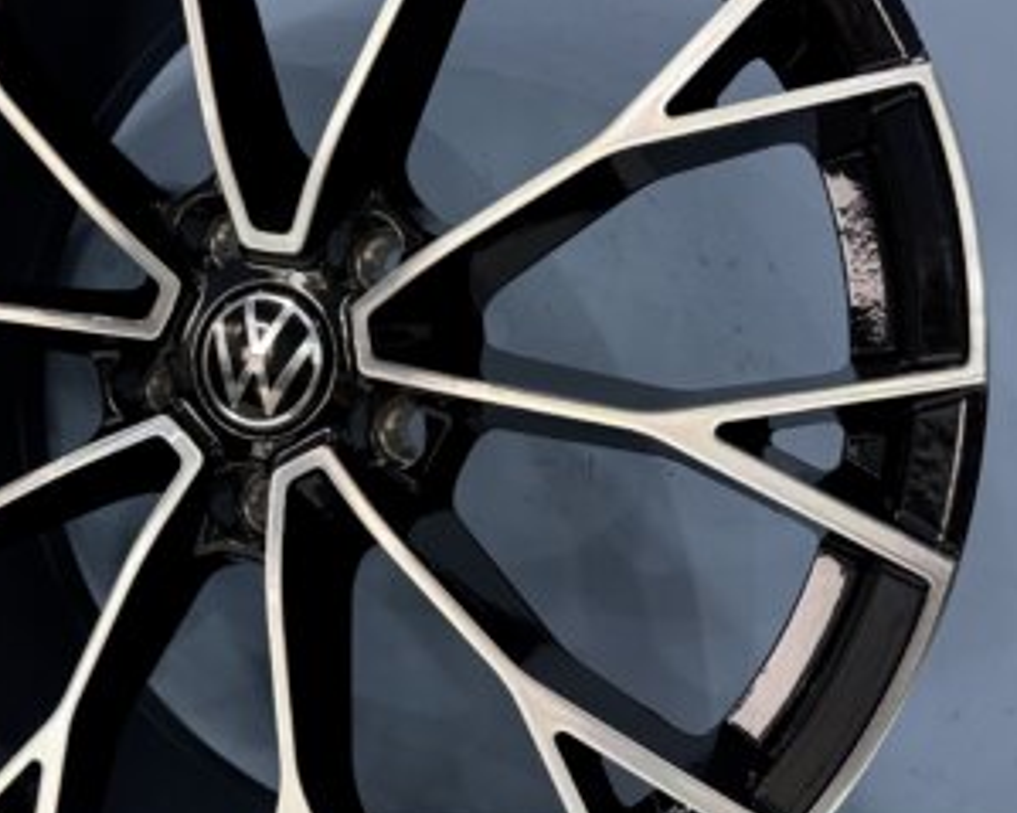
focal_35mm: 47
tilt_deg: +0.2
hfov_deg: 39.0
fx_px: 1414
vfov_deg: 32.1
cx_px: 320
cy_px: 374
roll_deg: -1.3
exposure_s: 1/50
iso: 500
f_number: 1.78
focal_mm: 6.76
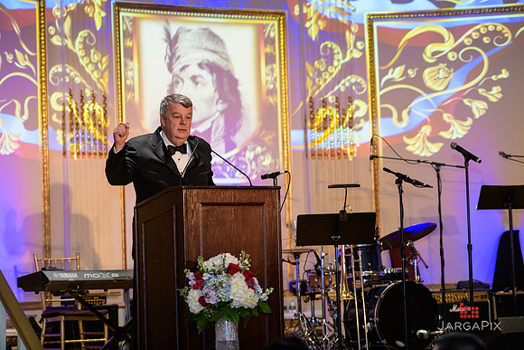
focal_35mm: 105
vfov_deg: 13.0
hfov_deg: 19.5
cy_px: 175
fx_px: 1529
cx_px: 262
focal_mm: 105
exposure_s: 1/125
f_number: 3.2
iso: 1250
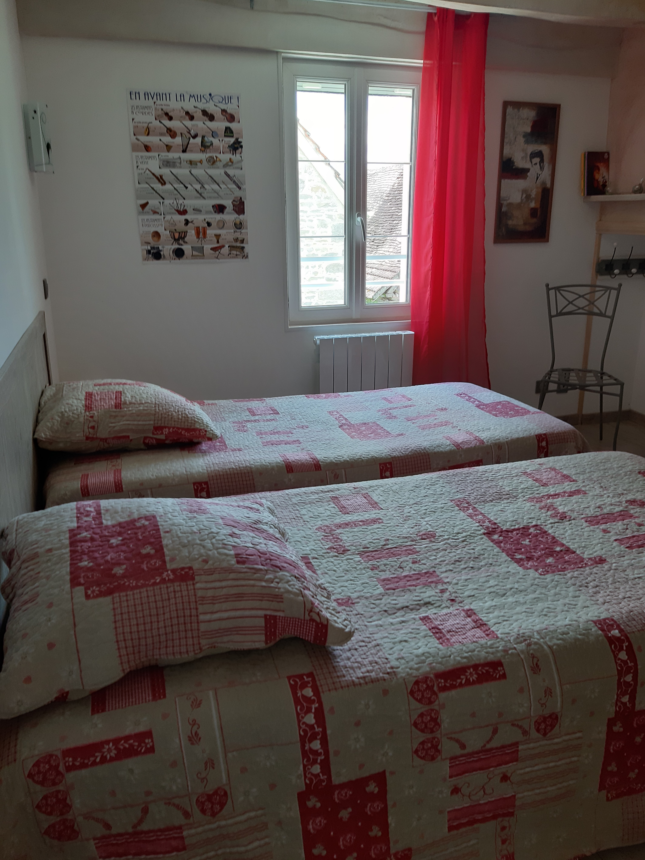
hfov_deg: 51.4
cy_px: 430
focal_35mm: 27
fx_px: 671
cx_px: 322
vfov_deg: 65.3
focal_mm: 3.93
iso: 64
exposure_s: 1/50
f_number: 1.7
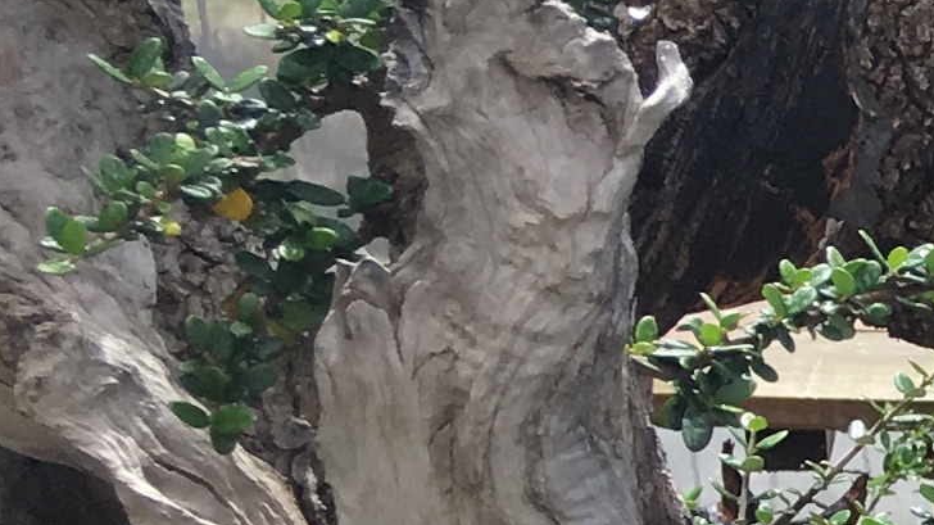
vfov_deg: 6.7
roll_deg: -4.3
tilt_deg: -22.0
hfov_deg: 10.0
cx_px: 2542
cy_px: 991
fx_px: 4333
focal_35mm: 175
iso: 25
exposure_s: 1/527
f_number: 2.2
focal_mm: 4.15
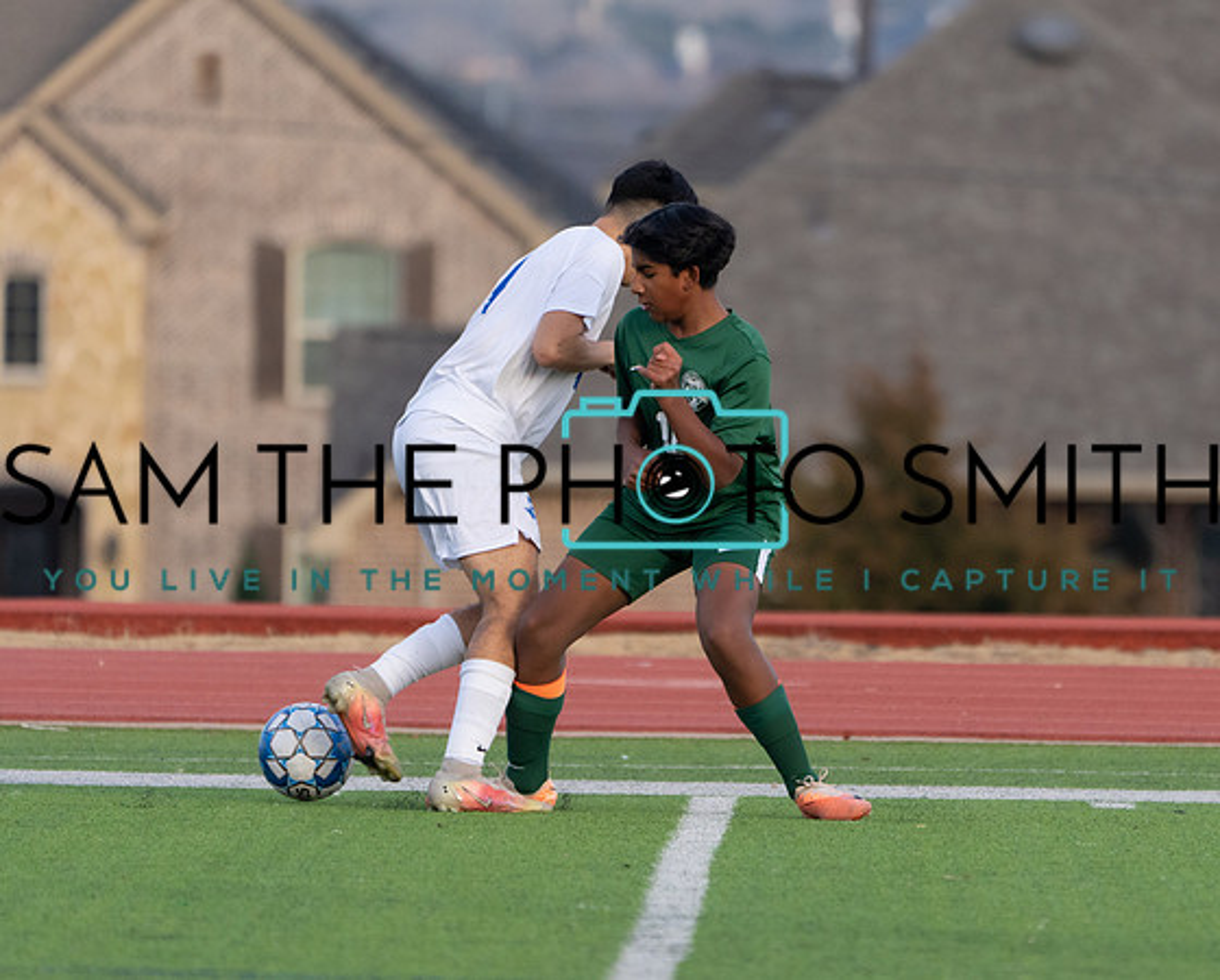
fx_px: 24328
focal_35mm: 673
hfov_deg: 2.9
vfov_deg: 2.3
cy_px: 554
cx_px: 792
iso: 800
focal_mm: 400
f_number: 5.6
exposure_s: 1/1250
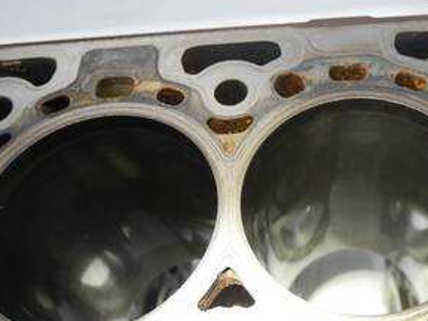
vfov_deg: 35.8
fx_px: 495
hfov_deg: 44.9
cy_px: 201
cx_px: 330
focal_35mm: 40
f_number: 3.5
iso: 500
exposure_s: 1/60
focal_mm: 12
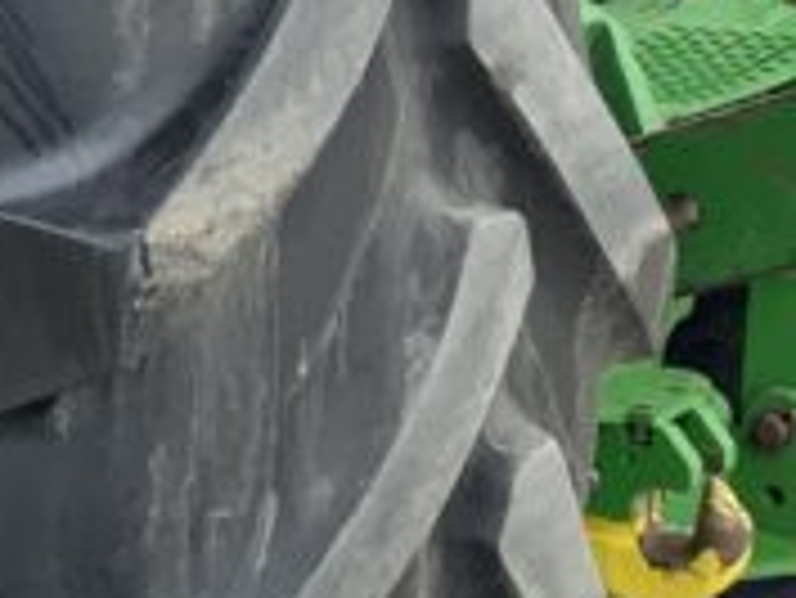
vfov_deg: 8.8
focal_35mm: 168
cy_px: 265
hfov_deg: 11.4
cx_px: -283
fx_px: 3866
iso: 16
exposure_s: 1/260
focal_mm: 3
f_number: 1.8
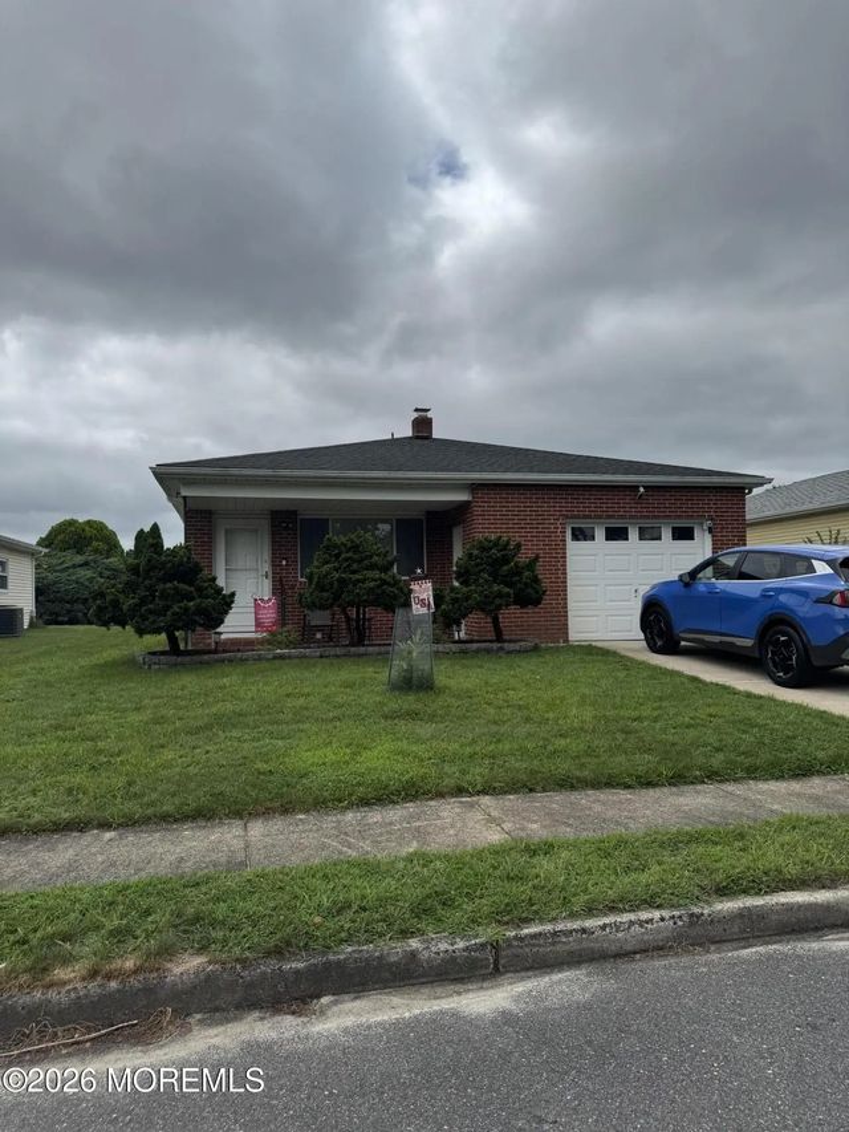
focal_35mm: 24
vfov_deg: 71.6
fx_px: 785
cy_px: 566
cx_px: 424
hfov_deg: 56.8
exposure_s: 1/7937
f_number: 1.78
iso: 80
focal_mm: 6.76
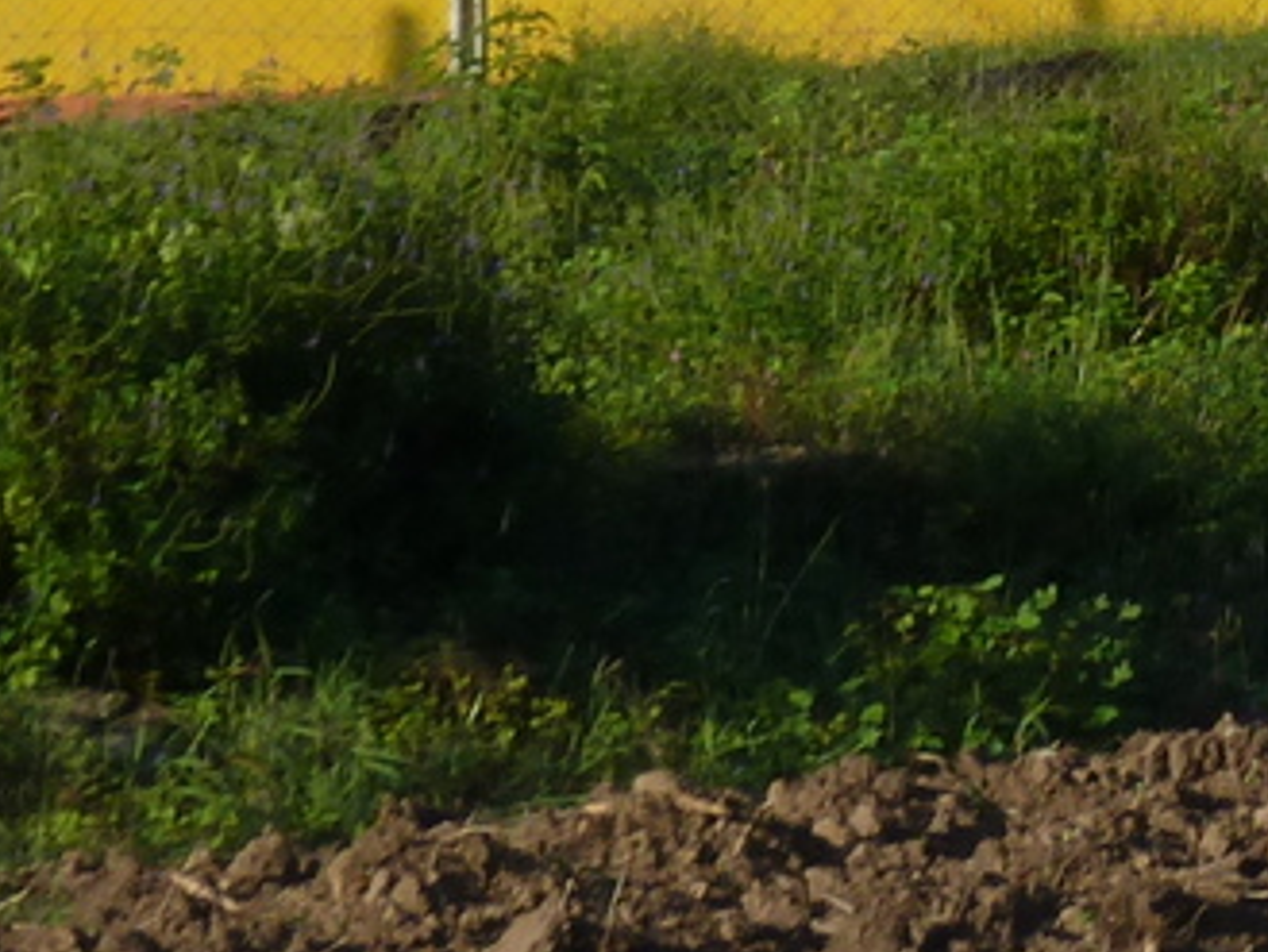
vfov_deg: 2.4
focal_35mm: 622
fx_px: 22792
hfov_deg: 3.2
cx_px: 1761
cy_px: -1010
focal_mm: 21
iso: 80
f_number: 4.4
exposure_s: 1/400
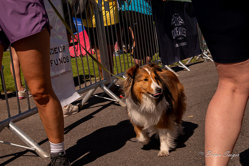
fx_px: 489
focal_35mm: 71
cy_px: 60
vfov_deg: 19.2
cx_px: 143
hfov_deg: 28.6
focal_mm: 55
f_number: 11
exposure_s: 1/1600
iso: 800
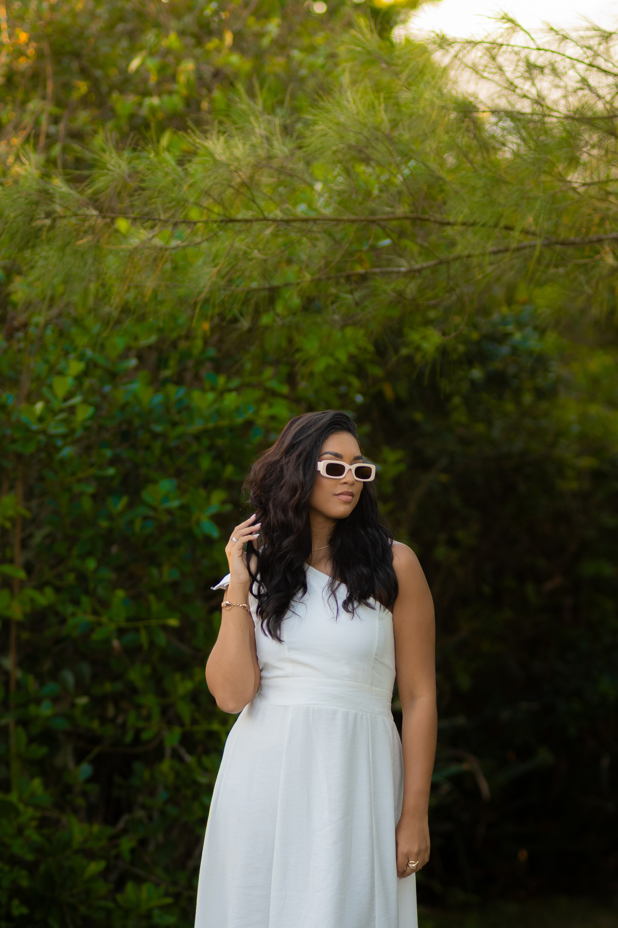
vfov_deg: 16.1
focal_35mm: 128
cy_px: 464
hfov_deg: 10.8
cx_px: 309
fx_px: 3283
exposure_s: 1/500
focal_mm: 85
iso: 250
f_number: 2.2
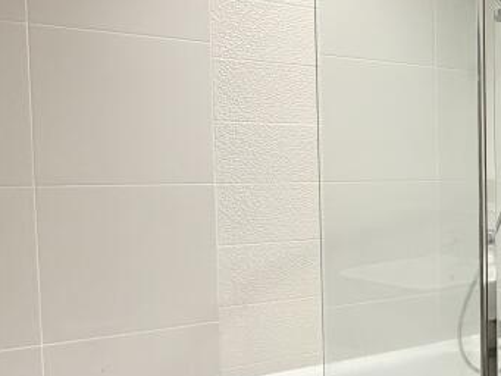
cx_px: 536
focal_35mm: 42
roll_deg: +0.2
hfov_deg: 38.1
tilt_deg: -3.1
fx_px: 608
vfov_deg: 34.4
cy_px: 198
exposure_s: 1/50
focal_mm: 2.22
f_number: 2.2
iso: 160
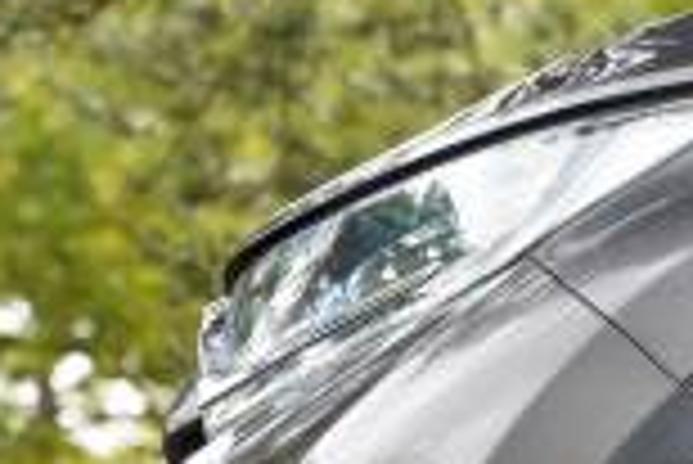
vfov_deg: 5.4
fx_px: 4830
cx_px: 990
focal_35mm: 251
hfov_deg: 8.1
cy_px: 757
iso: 400
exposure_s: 1/160
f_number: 4
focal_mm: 60.4
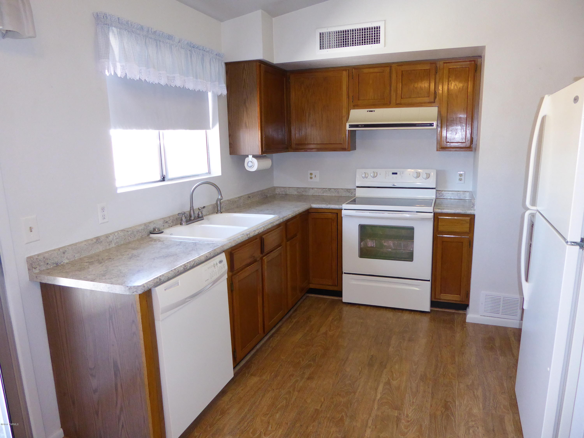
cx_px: 292
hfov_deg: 71.6
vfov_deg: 56.8
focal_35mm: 24
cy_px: 219
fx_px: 405
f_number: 3.3
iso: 500
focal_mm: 4.3
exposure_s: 1/60
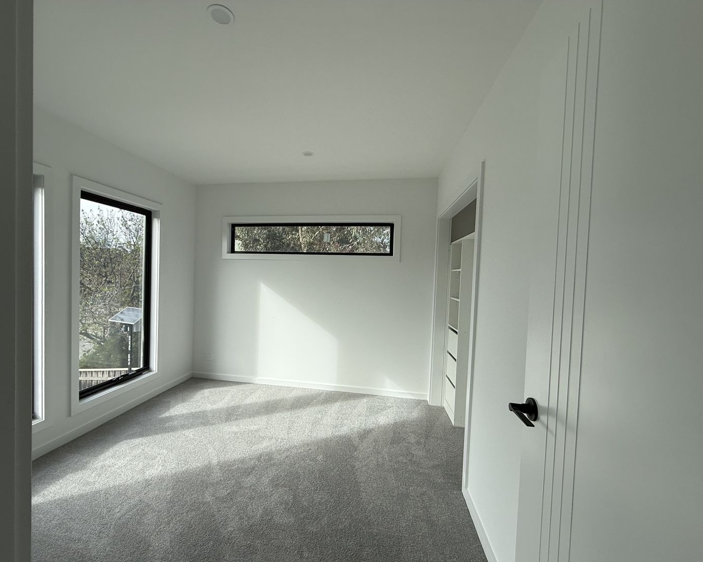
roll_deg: -2.2
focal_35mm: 15
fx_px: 312
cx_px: 323
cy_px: 286
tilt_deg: -0.6
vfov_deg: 84.0
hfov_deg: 96.6
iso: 50
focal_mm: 2.22
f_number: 2.2
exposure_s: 1/664
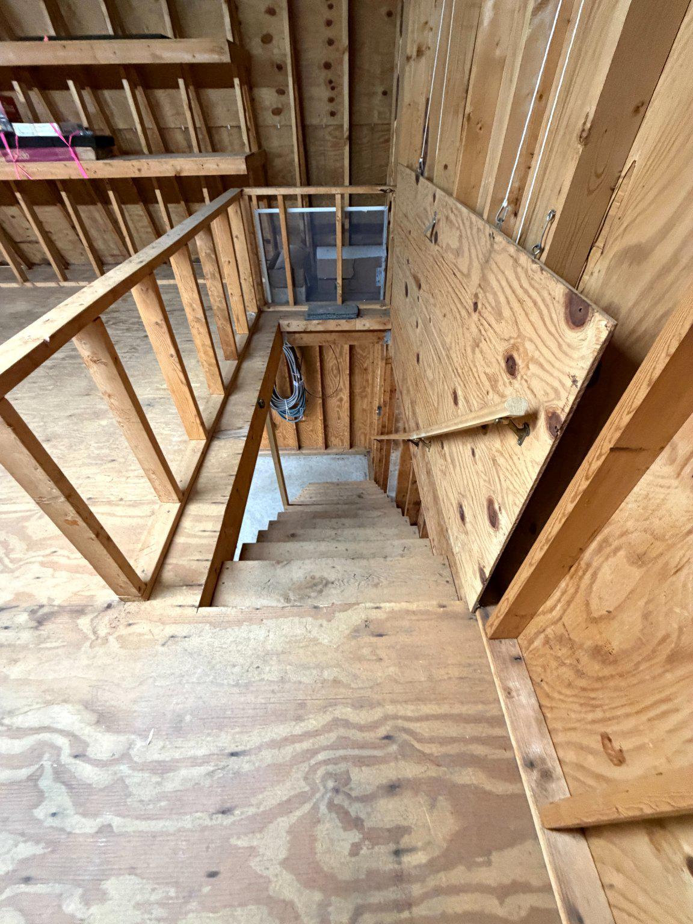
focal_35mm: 14
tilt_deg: -42.7
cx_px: 346
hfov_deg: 85.7
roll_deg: +0.6
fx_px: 374
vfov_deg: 102.1
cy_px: 462
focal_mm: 2.22
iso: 500
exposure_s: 1/60
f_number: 2.2
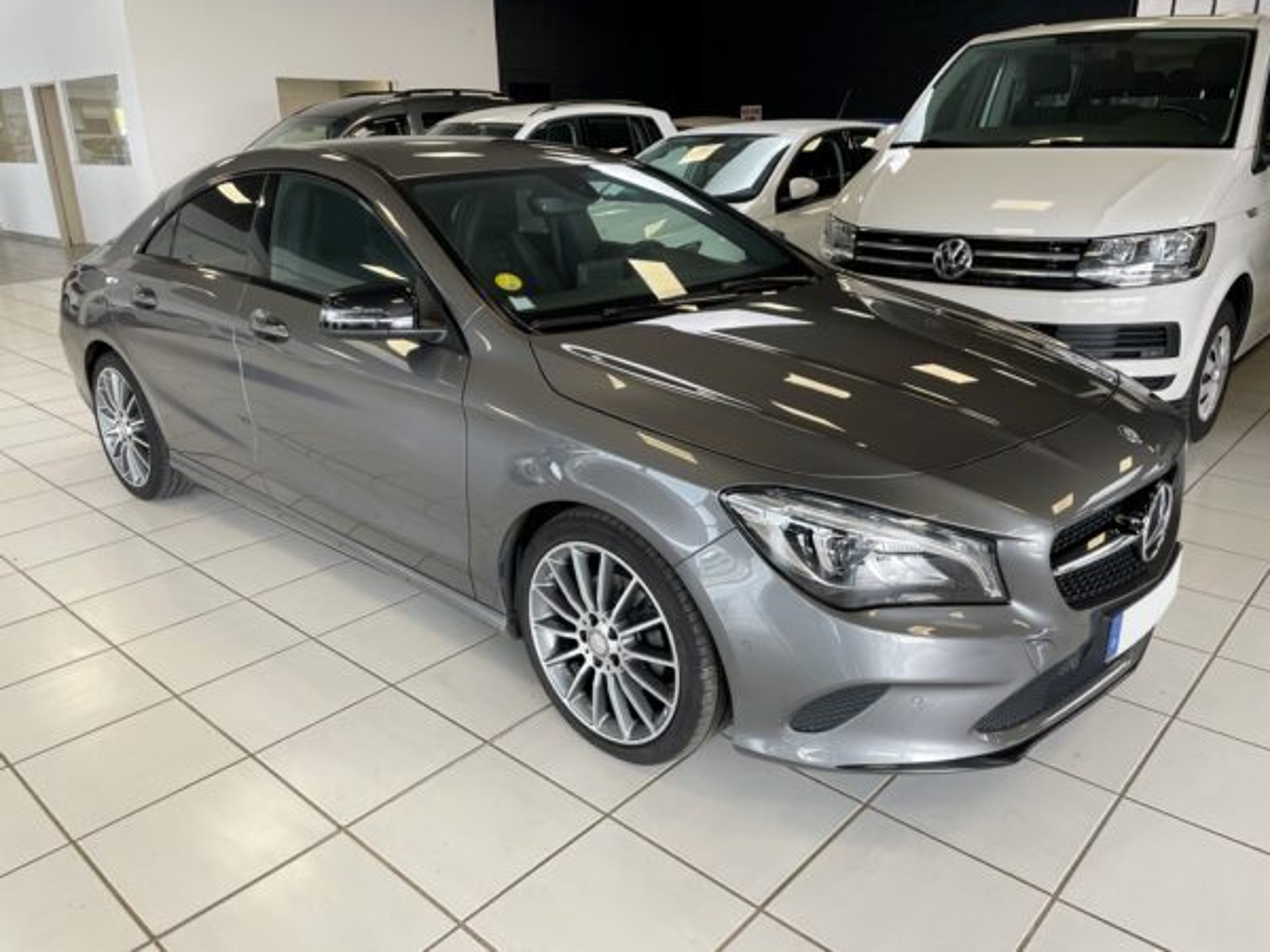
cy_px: 476
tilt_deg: -19.7
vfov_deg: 53.1
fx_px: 954
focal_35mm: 26
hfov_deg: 67.3
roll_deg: +0.2
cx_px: 635
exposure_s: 1/121
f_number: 1.6
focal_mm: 4.2
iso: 50
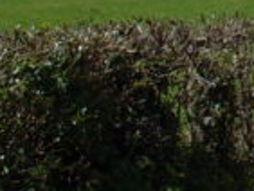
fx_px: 2020
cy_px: -241
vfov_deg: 5.3
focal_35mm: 275
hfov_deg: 6.4
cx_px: 825
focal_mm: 6.3
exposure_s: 1/250
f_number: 8.4
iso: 80
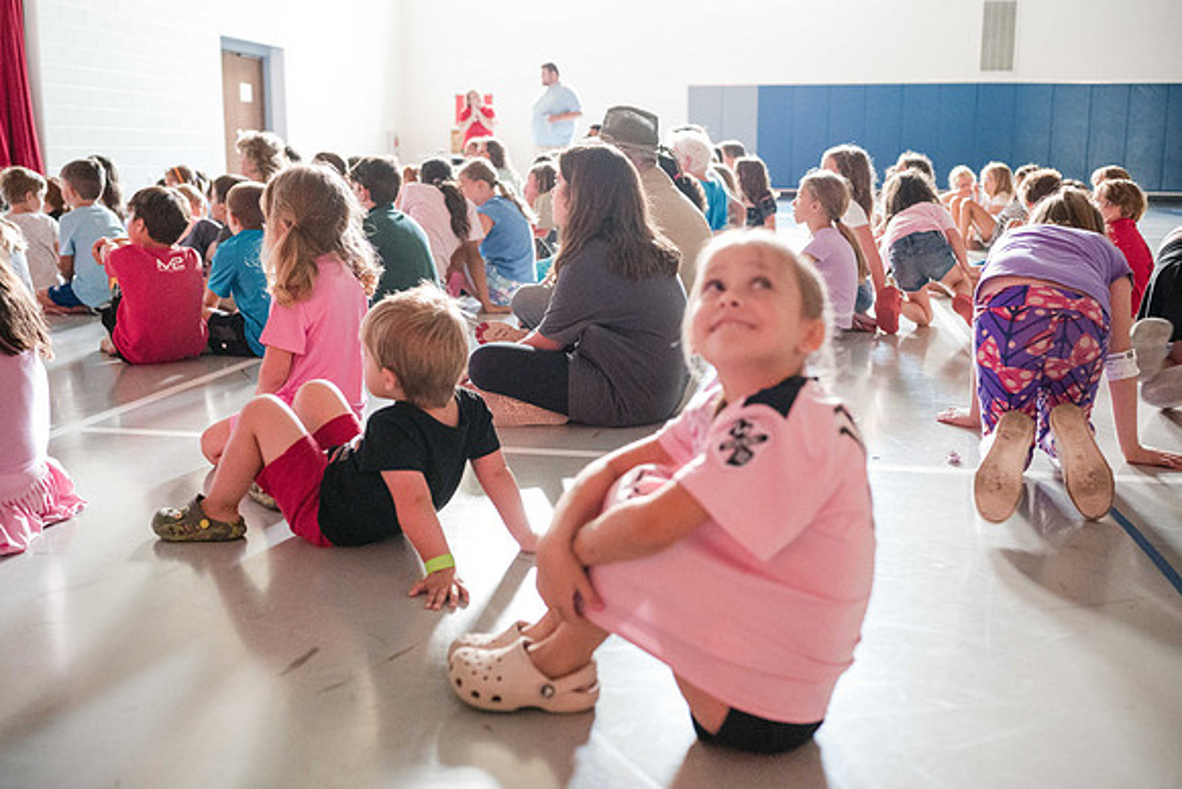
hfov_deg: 51.5
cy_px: 383
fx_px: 1225
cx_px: 579
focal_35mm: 37
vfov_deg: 35.7
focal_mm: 35
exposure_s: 1/60
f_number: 2.8
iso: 12800
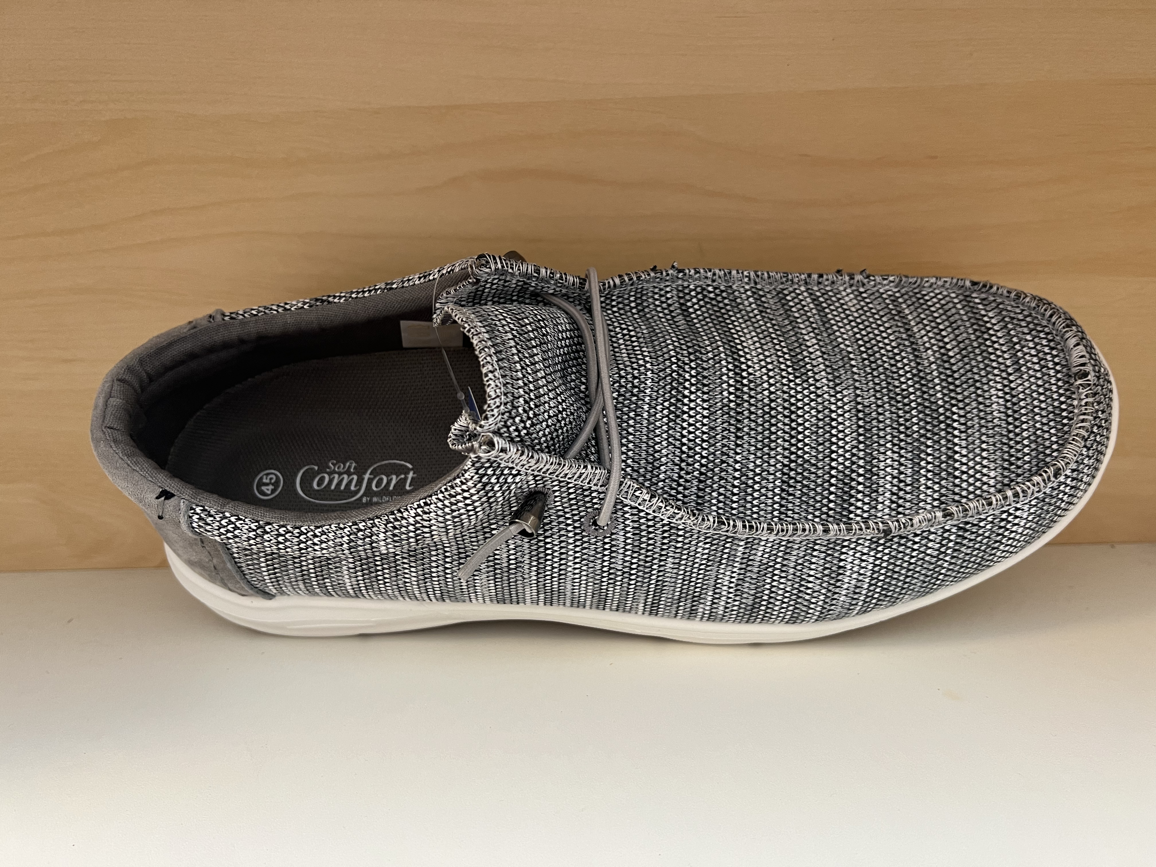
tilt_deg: -16.2
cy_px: 434
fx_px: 868
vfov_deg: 53.1
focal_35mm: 26
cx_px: 578
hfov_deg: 67.3
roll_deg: +3.2
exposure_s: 1/50
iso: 100
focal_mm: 5.7
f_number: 1.5
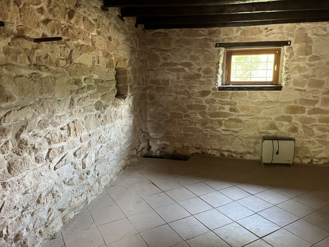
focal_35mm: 26
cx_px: 164
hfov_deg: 67.3
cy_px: 124
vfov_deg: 53.1
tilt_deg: -8.7
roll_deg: +0.6
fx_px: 247
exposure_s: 1/40
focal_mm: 5.1
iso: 500
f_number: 1.6
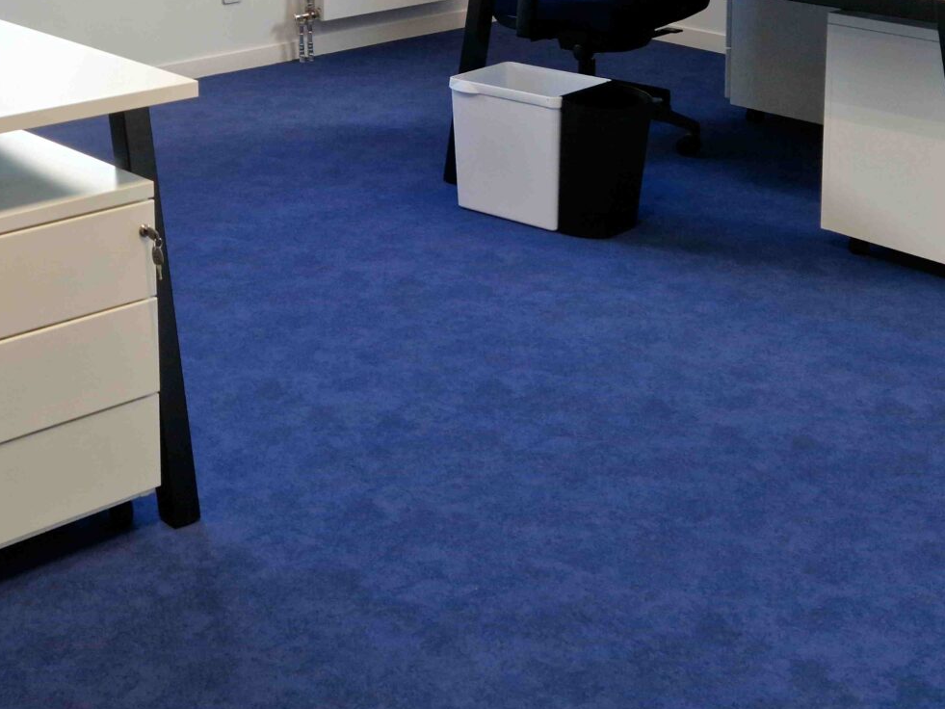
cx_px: 300
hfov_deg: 31.9
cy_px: -42
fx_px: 1638
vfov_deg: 23.2
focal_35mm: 60
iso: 50
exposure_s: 1/50
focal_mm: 5.4
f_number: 1.8
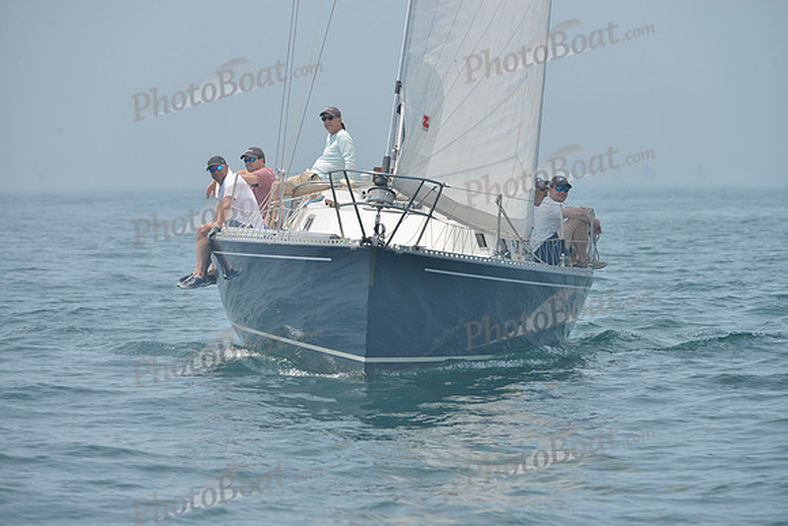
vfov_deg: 4.9
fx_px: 6130
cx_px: 394
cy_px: 263
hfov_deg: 7.4
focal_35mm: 280
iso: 280
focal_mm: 280
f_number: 8
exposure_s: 1/1000
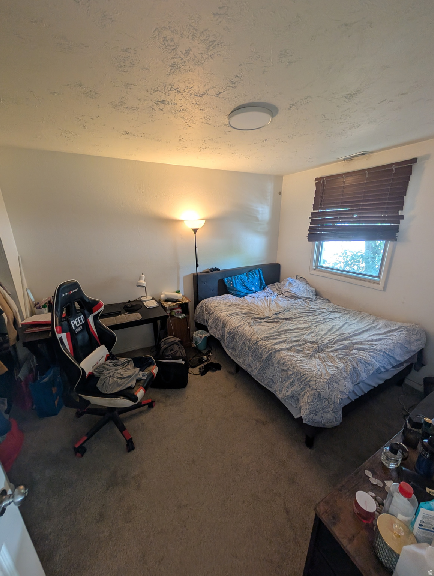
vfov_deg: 110.4
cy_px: 288
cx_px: 217
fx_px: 200
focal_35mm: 12
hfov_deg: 94.7
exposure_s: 1/40
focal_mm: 2.02
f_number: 1.7
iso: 75
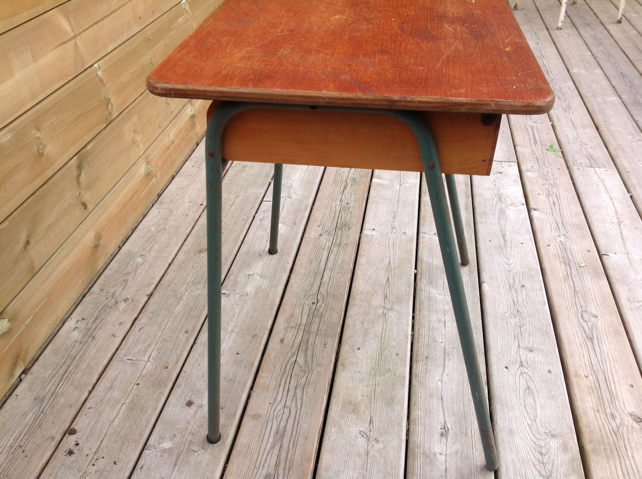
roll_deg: +2.0
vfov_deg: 40.6
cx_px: 321
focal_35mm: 35
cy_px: 240
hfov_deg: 52.7
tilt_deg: -34.7
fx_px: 648
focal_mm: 4.28
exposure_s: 1/581
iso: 50
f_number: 2.4
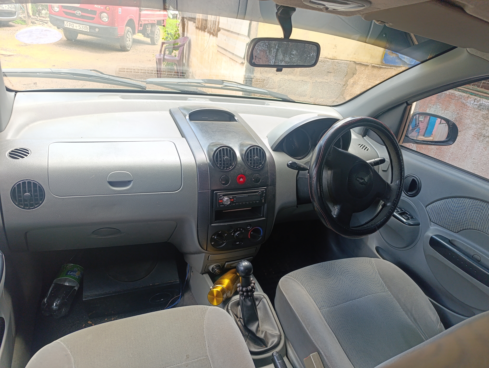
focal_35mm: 23
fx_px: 325
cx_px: 244
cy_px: 184
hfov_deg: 73.8
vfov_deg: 59.0
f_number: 1.6
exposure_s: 1/100
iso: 250
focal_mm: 6.14
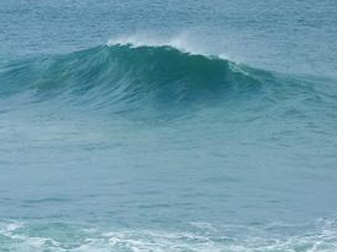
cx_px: 93
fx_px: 2374
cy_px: 98
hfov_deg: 8.1
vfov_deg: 6.1
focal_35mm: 244
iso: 80
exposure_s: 1/250
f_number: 5.6
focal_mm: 21
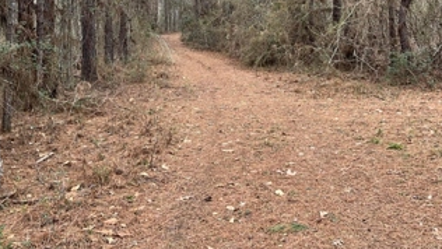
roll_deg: +1.3
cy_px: 87
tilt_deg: -5.2
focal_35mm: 40
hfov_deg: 50.3
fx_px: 469
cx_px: 249
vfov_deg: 29.6
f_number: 1.8
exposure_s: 1/134
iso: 20
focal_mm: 3
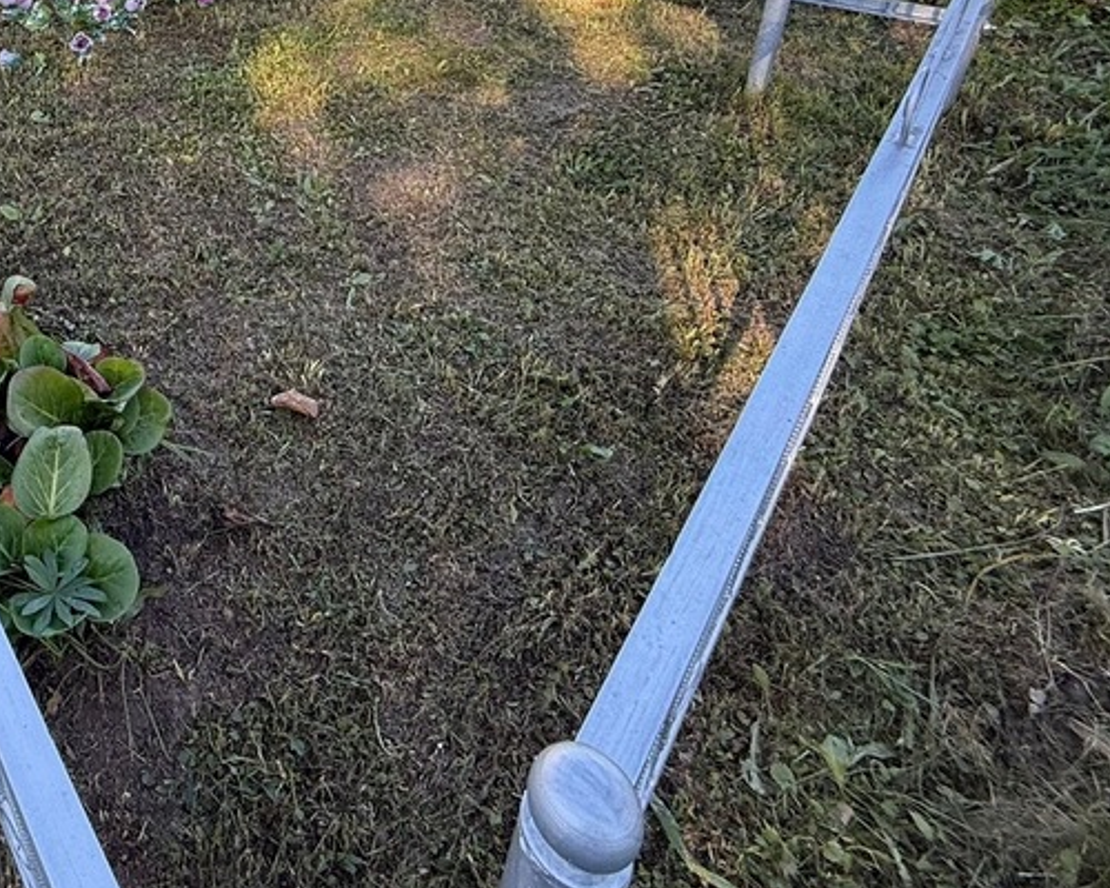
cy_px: 93
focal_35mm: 28
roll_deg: +2.3
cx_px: 107
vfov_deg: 46.6
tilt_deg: -23.6
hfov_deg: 54.1
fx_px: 920
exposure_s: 1/153
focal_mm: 2.22
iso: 50
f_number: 2.2
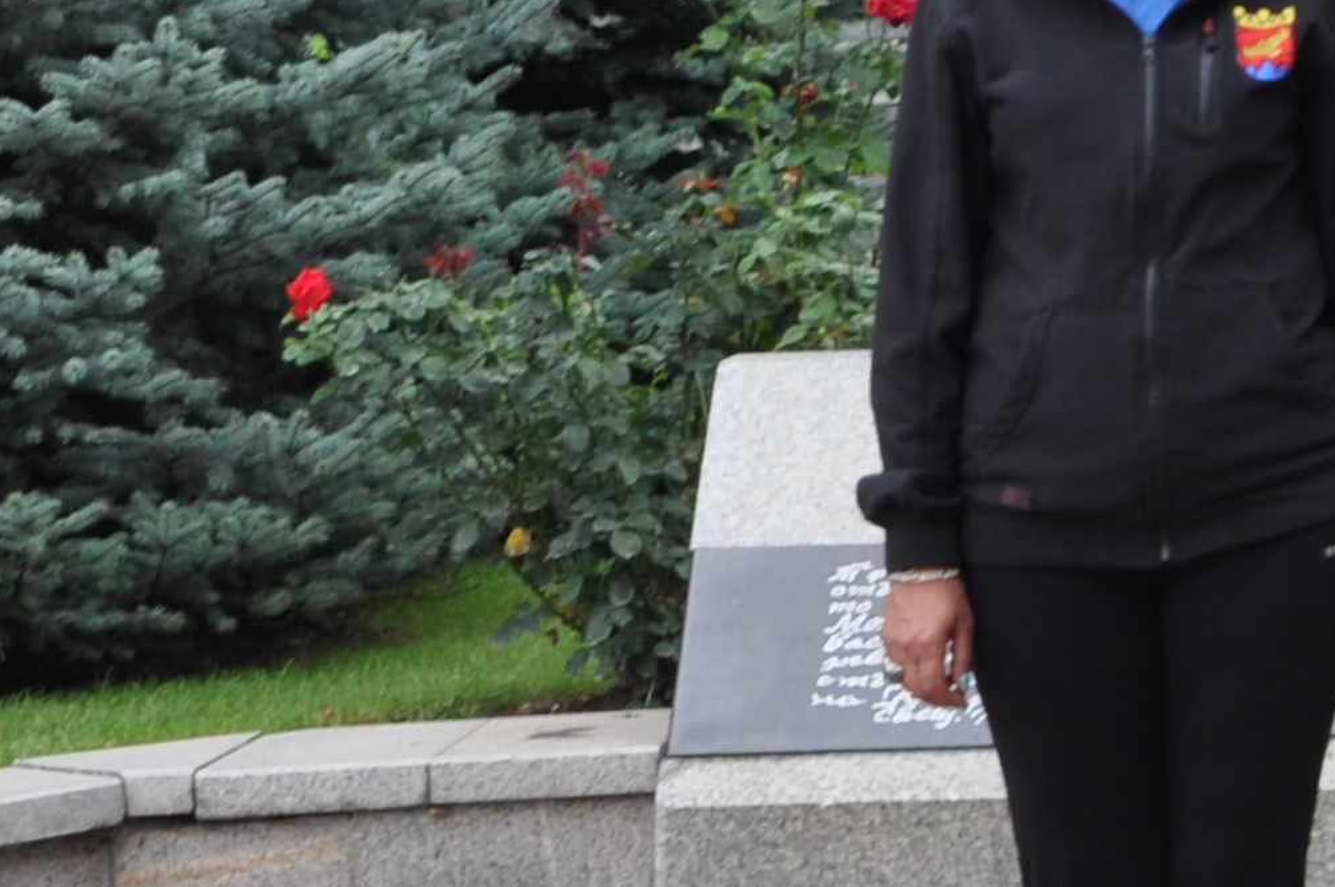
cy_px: -260
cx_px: 2237
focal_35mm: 180
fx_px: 6667
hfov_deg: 10.8
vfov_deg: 7.5
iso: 200
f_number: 7.1
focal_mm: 28
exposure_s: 1/50
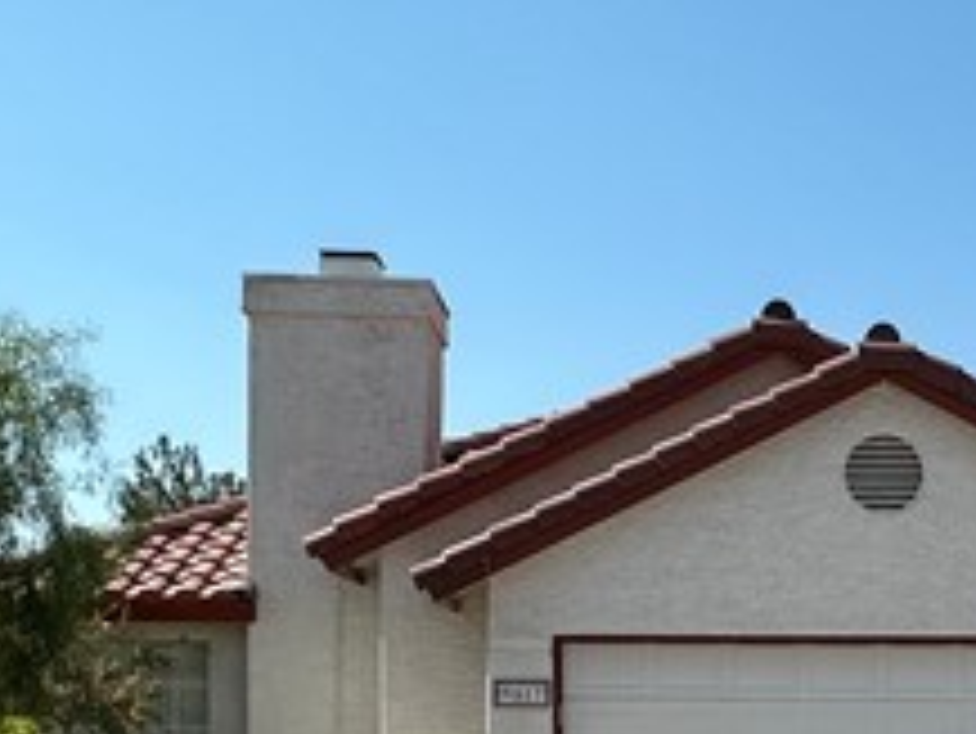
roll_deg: -0.1
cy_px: 775
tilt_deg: +0.8
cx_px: 900
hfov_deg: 28.1
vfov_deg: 21.3
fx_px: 1862
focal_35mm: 66
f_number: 2.2
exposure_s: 1/2747
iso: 50
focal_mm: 2.22
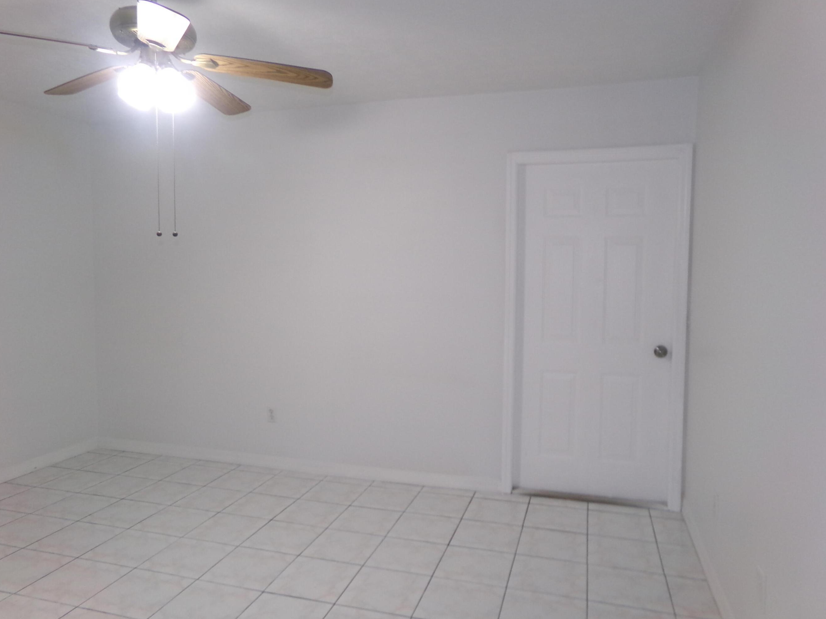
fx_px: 620
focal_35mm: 26
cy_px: 306
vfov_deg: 53.1
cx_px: 405
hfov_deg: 67.3
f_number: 3.7
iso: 200
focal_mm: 4.3
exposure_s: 1/34
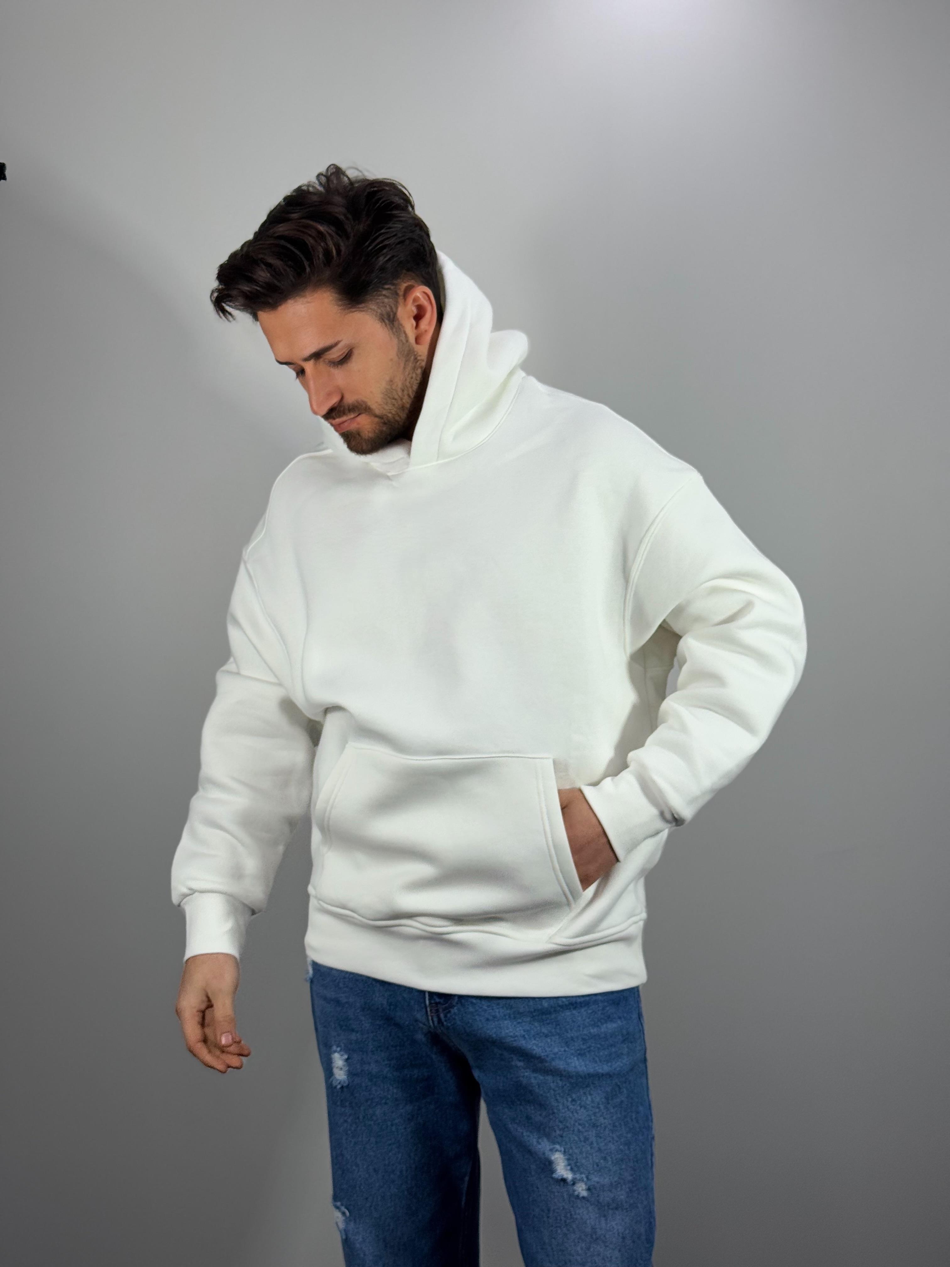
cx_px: 475
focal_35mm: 48
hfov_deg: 30.3
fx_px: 1756
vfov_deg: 39.7
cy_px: 634
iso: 64
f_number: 1.78
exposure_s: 1/639
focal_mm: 6.76
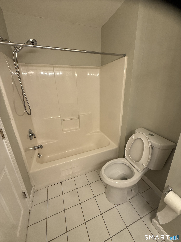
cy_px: 121
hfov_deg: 85.7
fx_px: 98
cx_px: 90
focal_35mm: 14
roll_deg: +1.9
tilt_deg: -19.7
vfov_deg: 102.1
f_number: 2.2
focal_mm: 2.22
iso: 125
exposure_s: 1/120
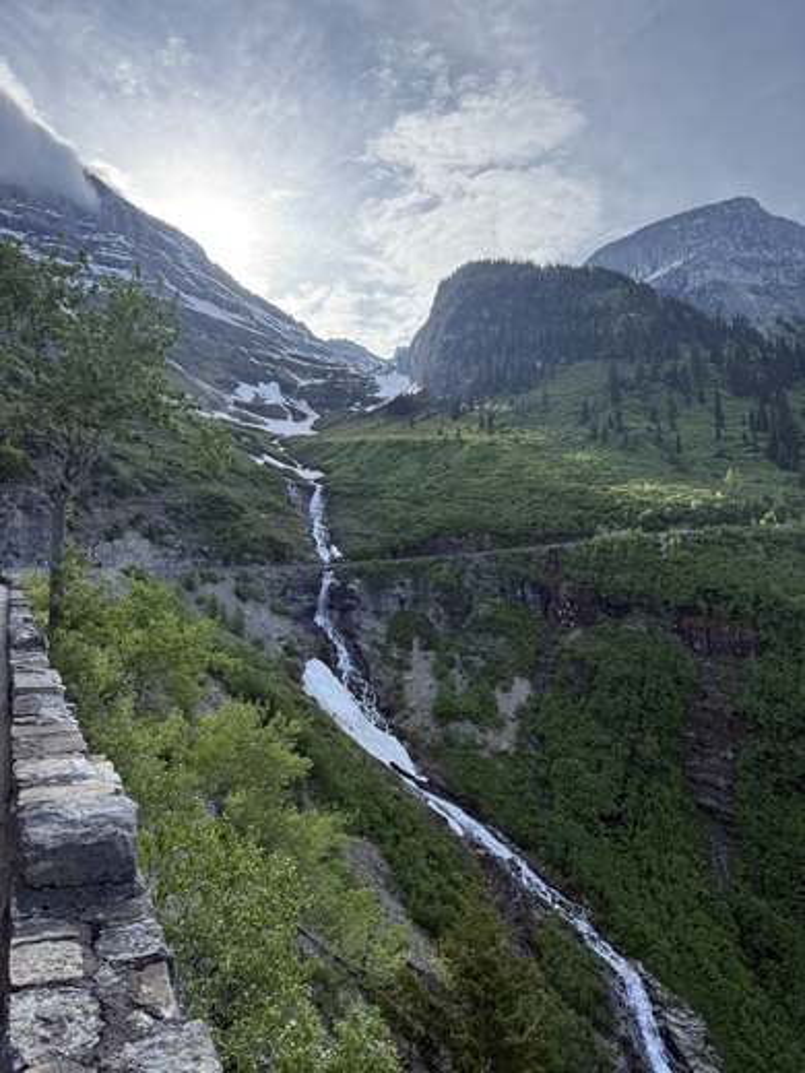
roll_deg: +0.3
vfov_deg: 71.6
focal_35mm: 24
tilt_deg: +5.9
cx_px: 402
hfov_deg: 56.8
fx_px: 744
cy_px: 536
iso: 80
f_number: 1.78
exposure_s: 1/2299
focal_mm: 6.76
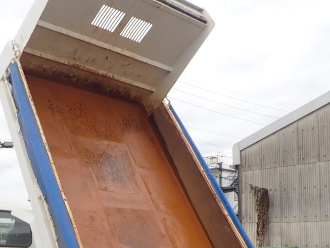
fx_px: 467
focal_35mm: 49
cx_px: 89
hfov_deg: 38.1
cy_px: 194
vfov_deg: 29.1
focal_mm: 4.5
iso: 100
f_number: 2.8
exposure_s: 1/800
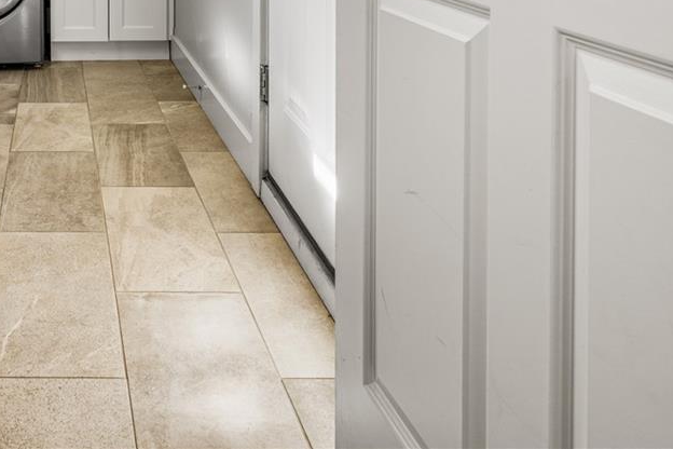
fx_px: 766
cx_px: 58
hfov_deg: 43.1
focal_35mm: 41
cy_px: -125
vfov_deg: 27.5
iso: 100
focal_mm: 16
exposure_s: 1.6
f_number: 8
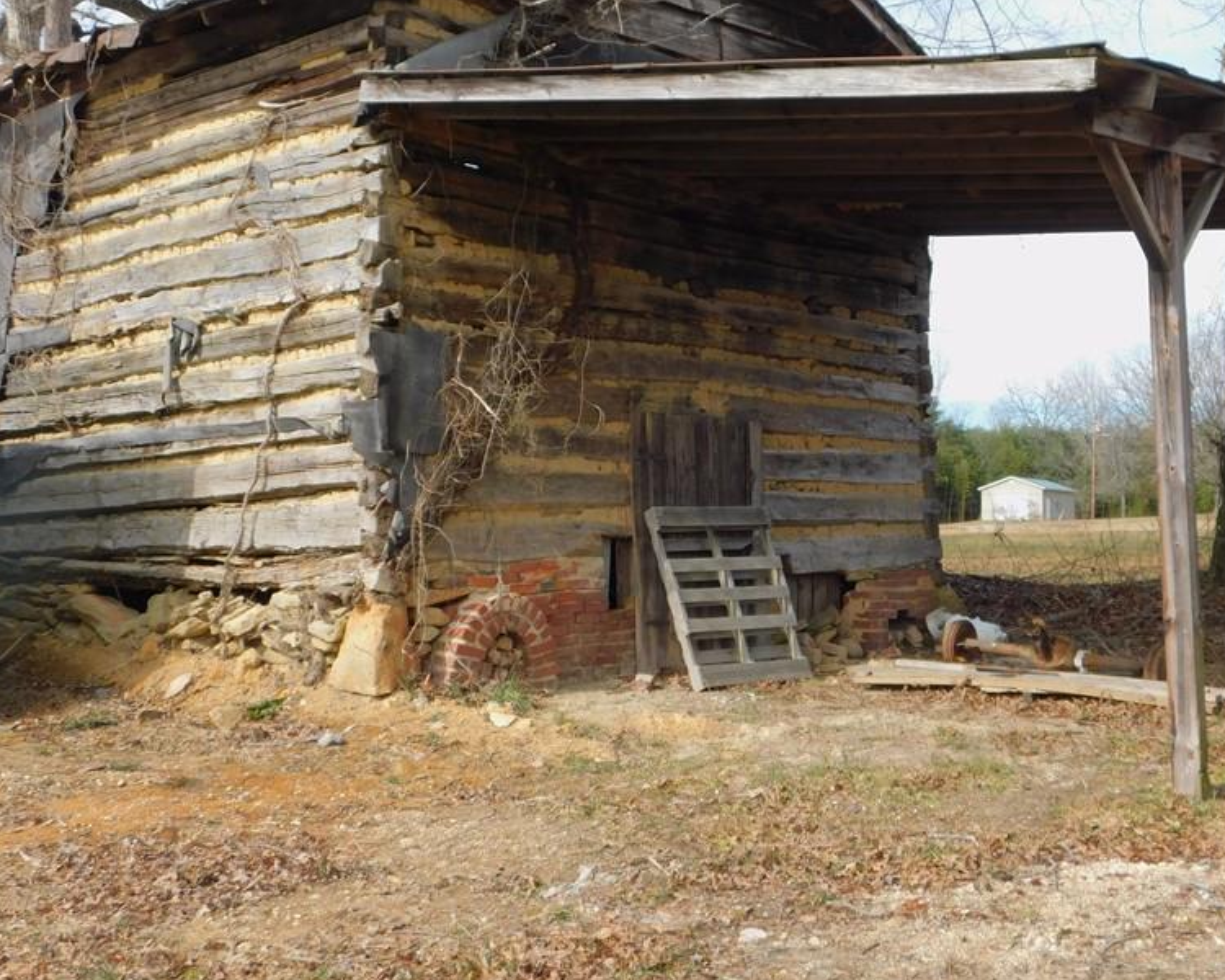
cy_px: 387
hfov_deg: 38.3
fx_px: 1740
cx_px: 823
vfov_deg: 31.4
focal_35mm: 48
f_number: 3.5
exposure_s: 1/640
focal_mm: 6.3
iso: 125
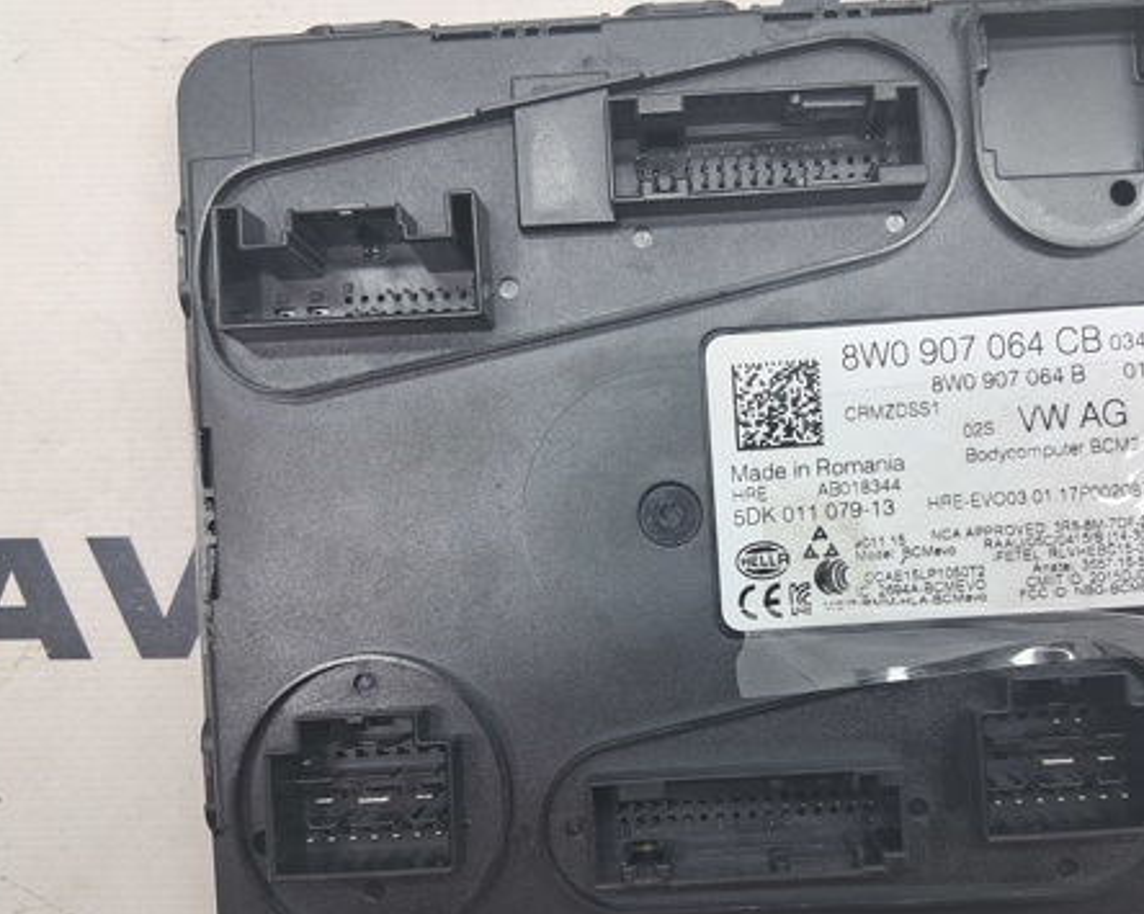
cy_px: 552
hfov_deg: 47.7
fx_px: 1286
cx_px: 678
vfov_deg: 39.0
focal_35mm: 38
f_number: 1.8
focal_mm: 4
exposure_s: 1/50
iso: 50
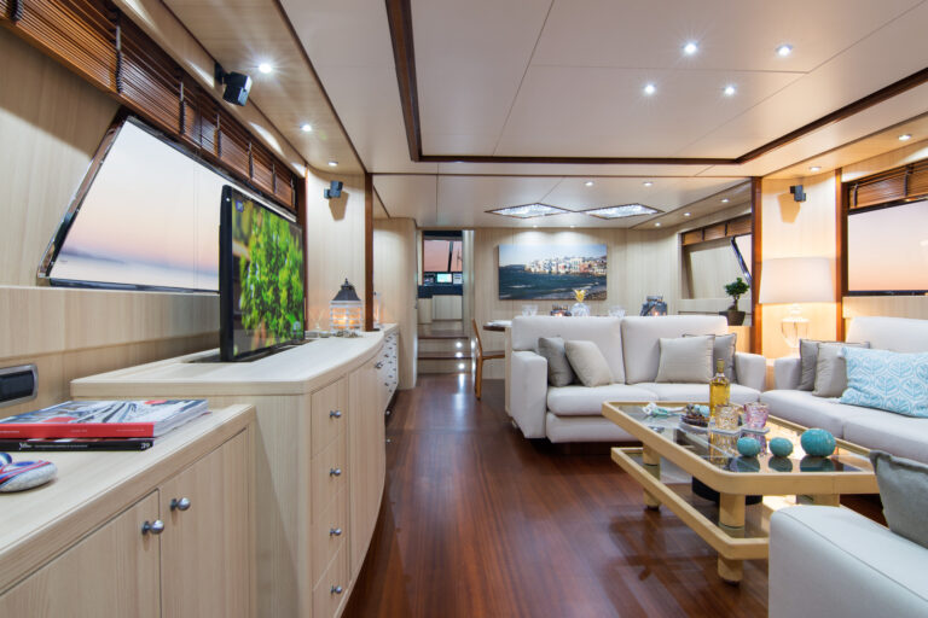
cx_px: 464
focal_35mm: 21
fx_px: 541
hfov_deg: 81.2
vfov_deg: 59.5
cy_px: 309
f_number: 10
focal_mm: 14
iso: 100
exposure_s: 1.3
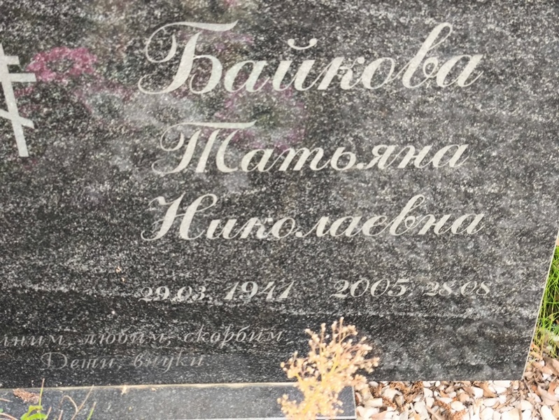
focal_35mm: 50
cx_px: 280
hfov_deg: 38.2
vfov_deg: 29.1
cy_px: 210
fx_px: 808
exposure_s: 1/60
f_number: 1.7
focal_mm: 4.71
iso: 200
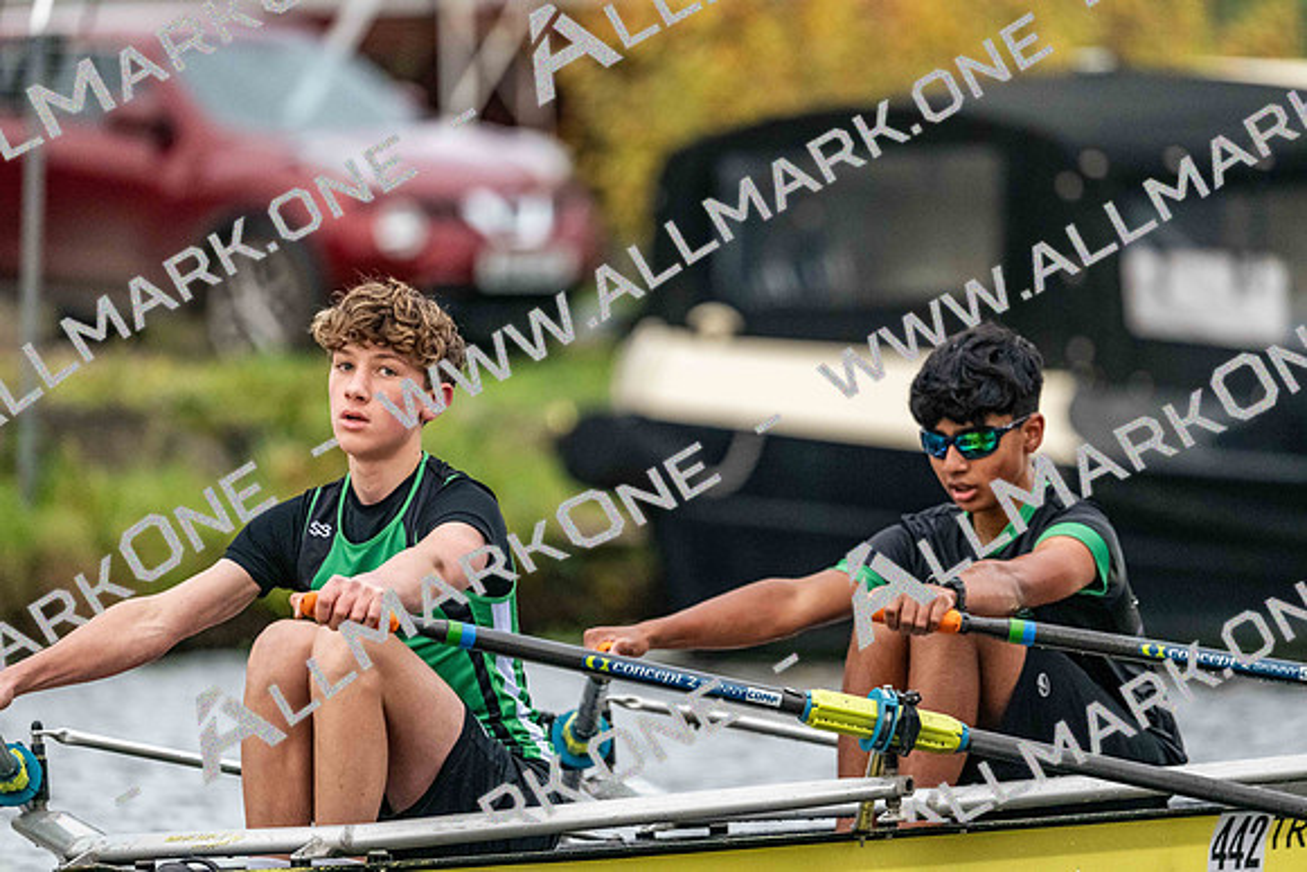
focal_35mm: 400
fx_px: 14525
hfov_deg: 5.2
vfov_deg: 3.4
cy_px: 436
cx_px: 654
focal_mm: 400
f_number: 4.5
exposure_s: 1/2000
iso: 6400
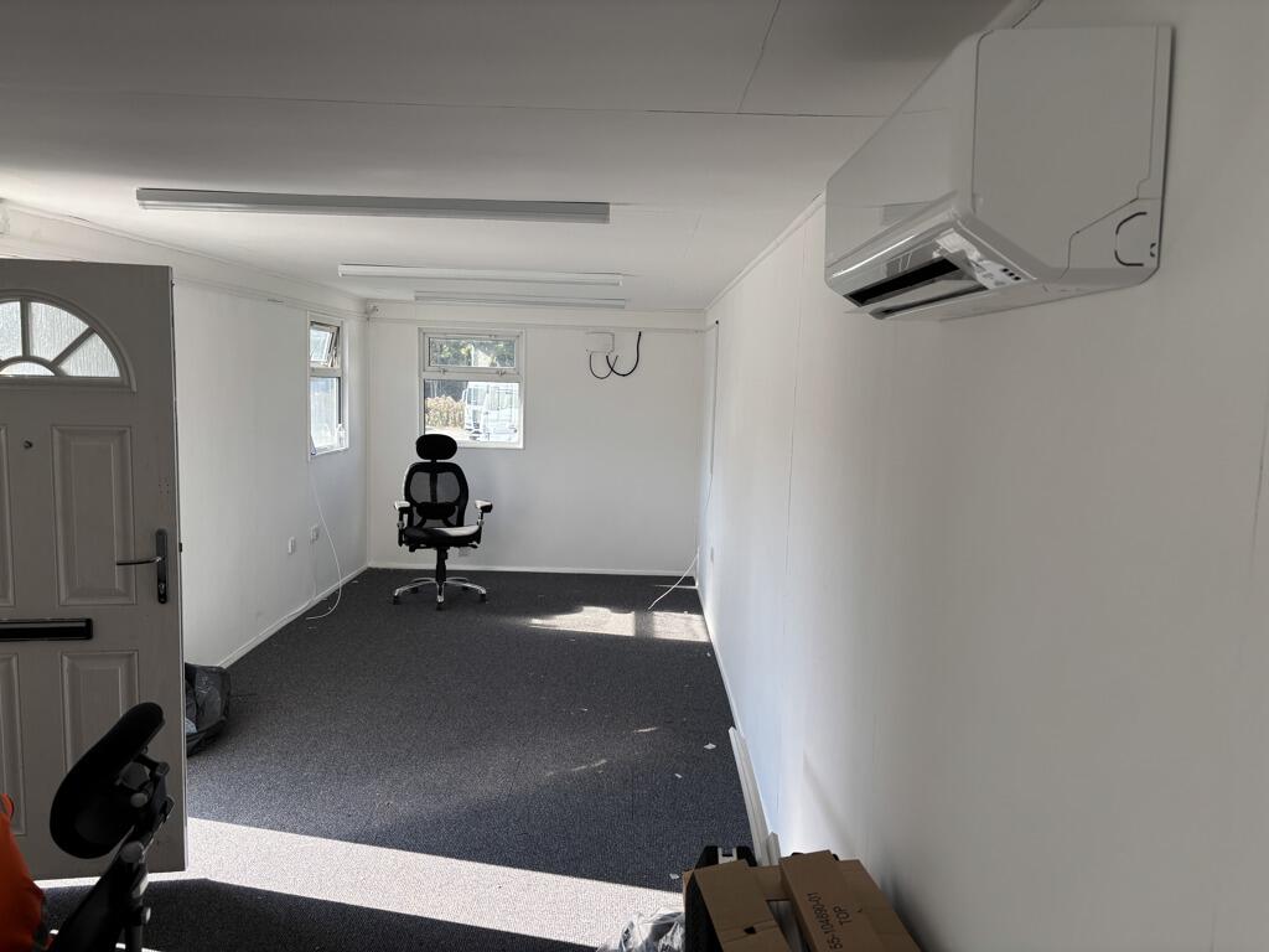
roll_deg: -1.5
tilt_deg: -6.0
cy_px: 476
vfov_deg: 53.1
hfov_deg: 67.3
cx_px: 634
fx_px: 953
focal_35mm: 26
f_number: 1.6
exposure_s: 1/437
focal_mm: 5.96
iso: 50
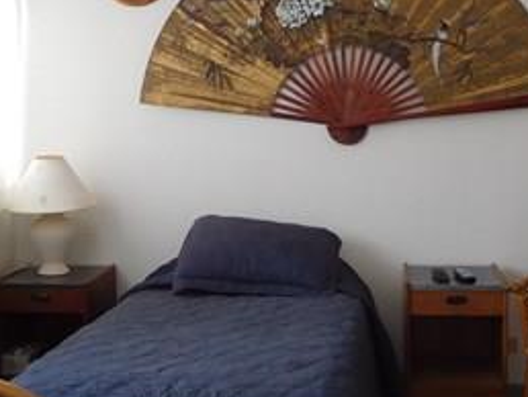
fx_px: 947
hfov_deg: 31.1
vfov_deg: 23.7
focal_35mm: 62
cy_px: 192
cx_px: 293
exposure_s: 1/40
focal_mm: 4.5
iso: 125
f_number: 3.4
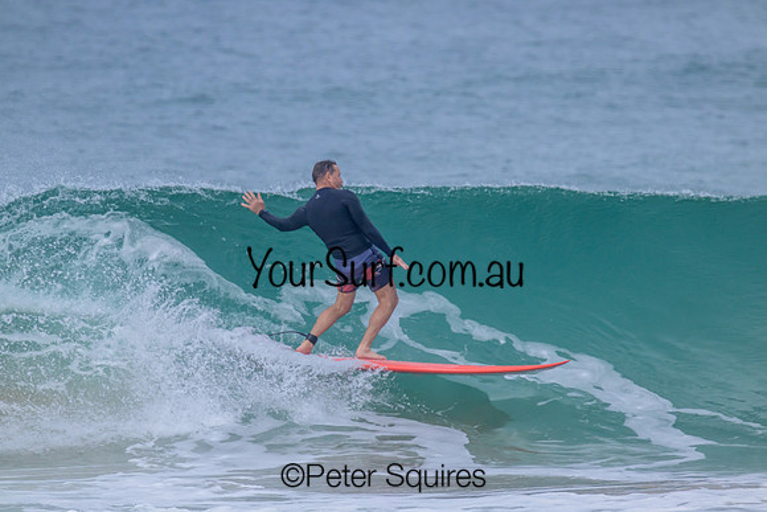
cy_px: 256
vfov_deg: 1.7
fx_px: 17048
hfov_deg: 2.6
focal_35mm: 800
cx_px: 384
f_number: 11
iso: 900
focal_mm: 800
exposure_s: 1/2000
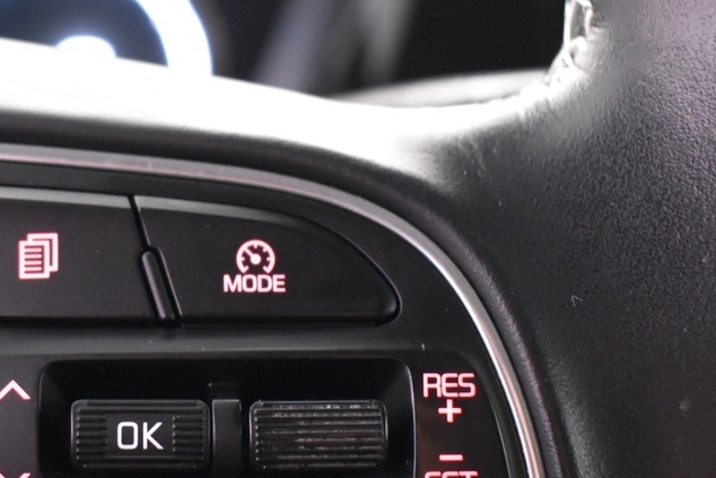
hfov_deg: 28.6
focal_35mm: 69
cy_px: 338
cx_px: 147
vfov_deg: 19.6
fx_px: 1373
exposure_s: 1/15
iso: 3200
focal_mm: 18
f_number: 3.5
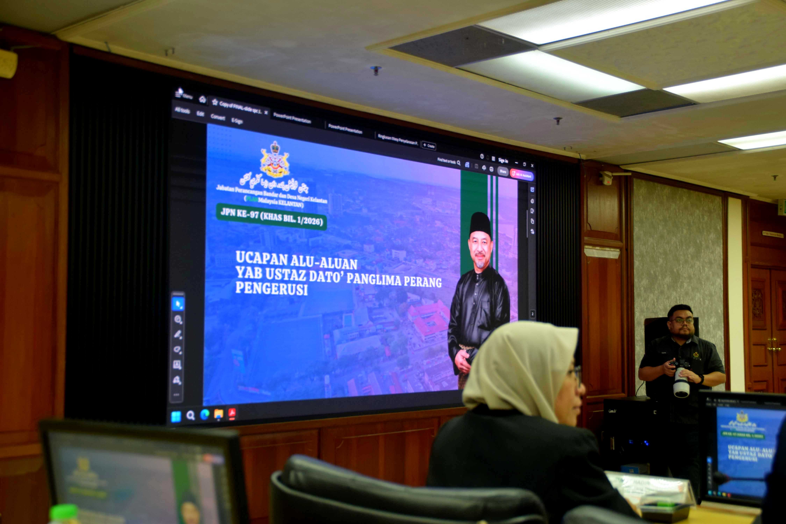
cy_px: 262
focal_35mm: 48
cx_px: 393
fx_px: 1048
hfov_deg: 41.1
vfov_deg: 28.1
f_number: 4.2
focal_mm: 32
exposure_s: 1/60
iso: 500
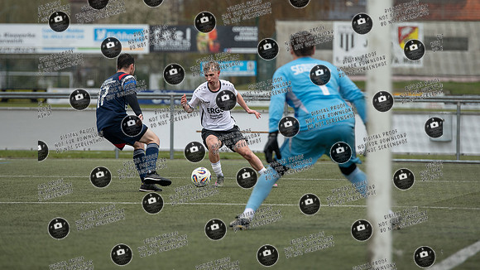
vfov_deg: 4.7
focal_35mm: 259
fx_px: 3301
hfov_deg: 8.3
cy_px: 94
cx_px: 246
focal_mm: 200
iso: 400
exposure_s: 1/1600
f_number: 3.5
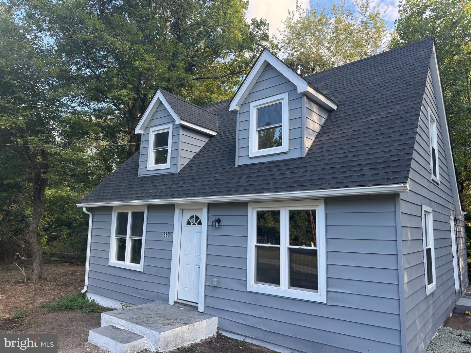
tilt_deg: +8.6
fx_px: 327
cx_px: 236
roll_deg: -1.7
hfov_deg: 71.6
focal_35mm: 24
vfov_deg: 56.8
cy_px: 176
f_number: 1.78
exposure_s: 1/503
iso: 80
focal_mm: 6.76
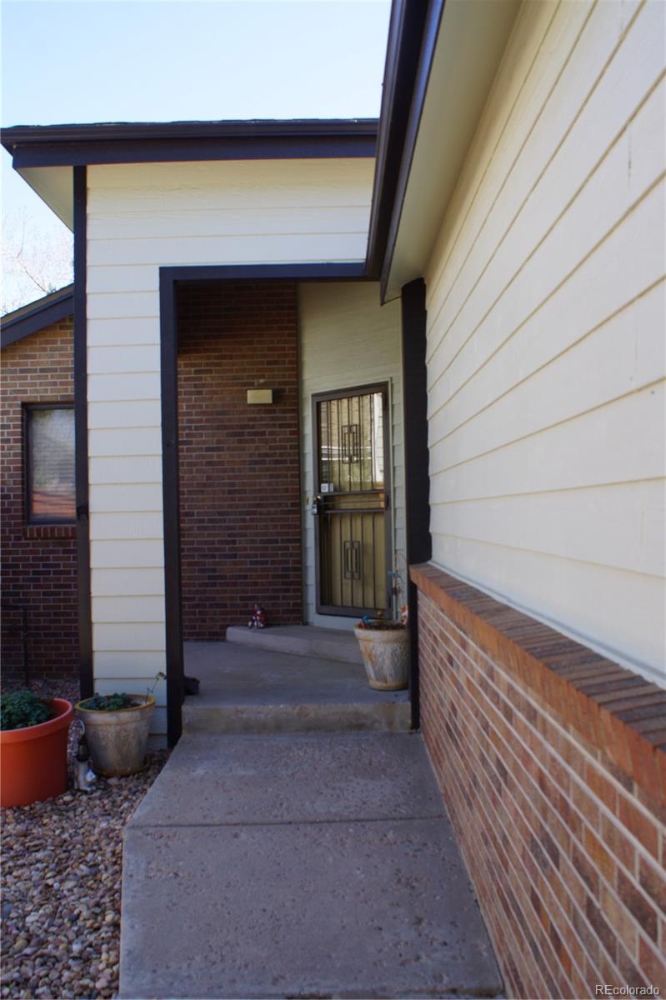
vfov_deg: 62.0
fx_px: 833
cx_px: 333
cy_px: 500
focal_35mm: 30
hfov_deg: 43.6
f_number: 6.3
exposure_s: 1/80
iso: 100
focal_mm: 20
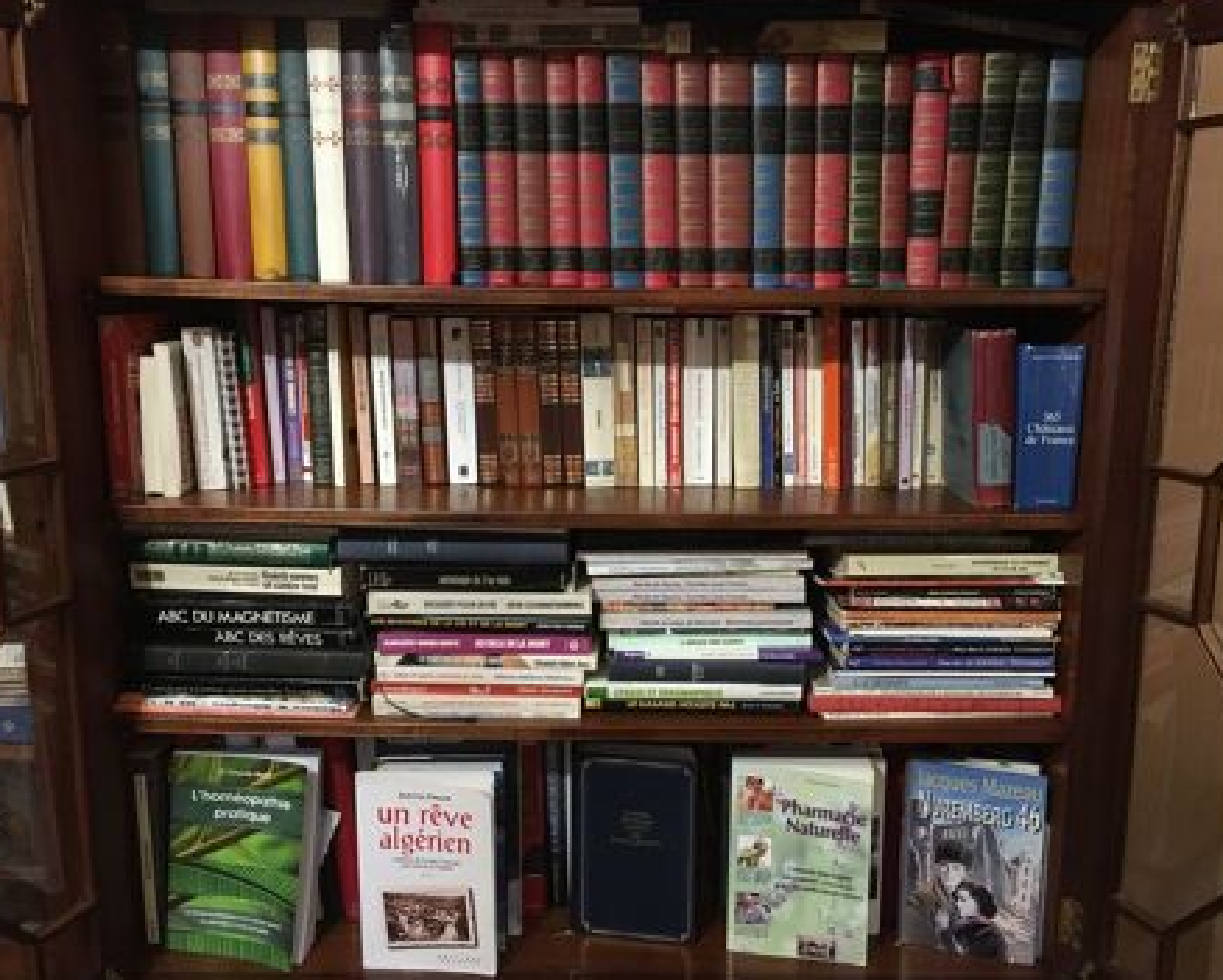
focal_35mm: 31
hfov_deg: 57.1
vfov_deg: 47.2
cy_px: 489
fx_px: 1123
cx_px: 637
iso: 250
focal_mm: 4.15
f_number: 2.2
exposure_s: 1/17
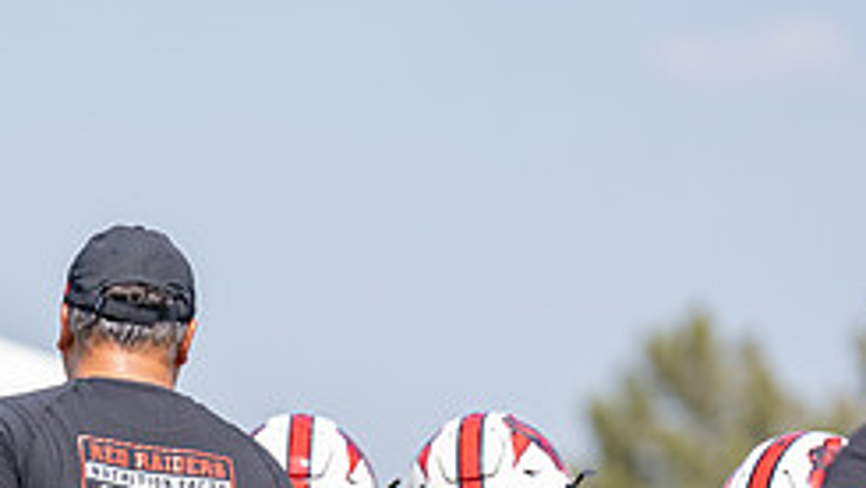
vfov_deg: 2.9
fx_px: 9533
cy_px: 644
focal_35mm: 415
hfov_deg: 5.2
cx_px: 159
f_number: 2.8
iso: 200
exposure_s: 1/1600
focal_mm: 156
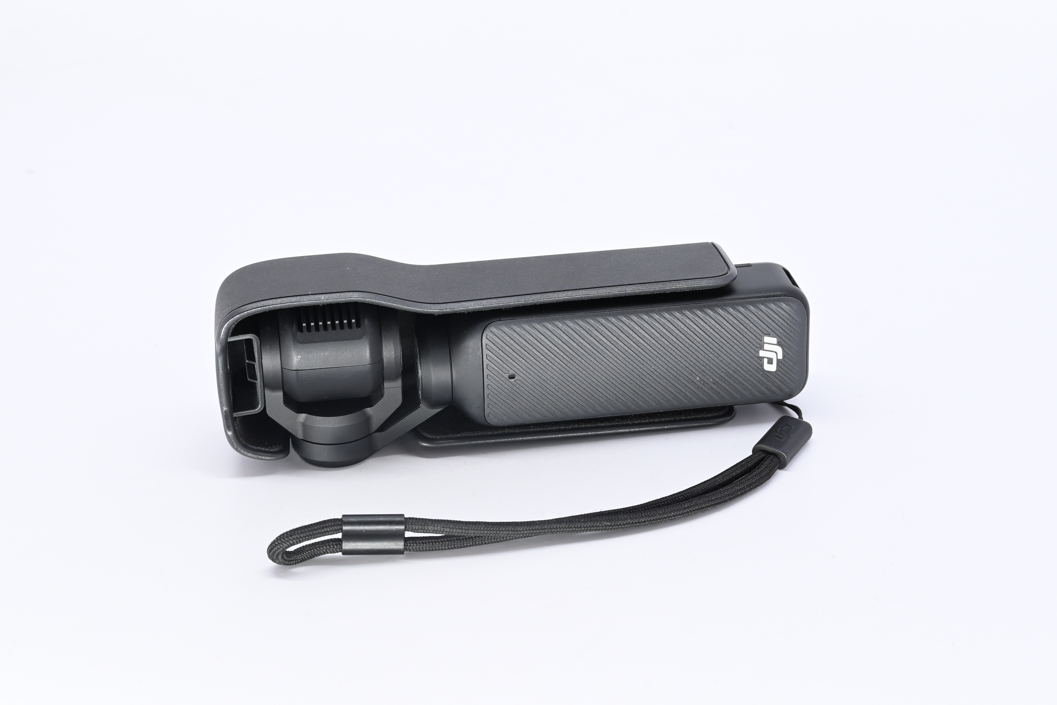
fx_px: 2495
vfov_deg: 16.1
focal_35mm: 85
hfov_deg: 23.9
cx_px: 528
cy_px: 352
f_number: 9
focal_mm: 57
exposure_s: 1/125
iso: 500
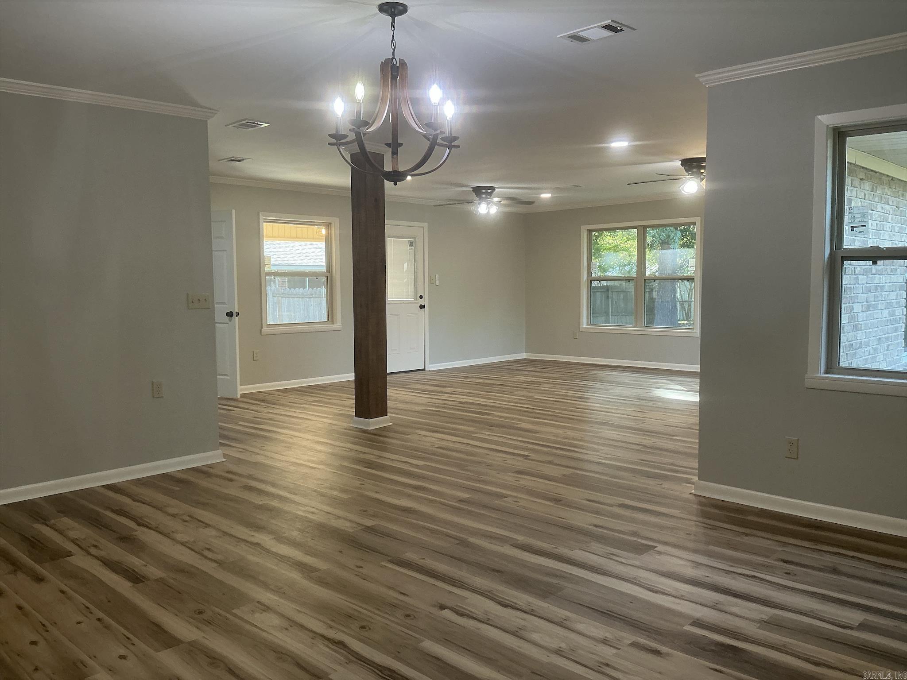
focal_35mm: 28
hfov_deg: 63.4
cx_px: 454
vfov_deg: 49.7
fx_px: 734
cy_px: 340
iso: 50
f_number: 1.8
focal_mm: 3
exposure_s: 1/60
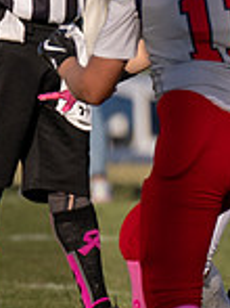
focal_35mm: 1764
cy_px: 135
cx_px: 575
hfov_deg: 0.8
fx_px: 15650
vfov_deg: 1.1
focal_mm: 200
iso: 100
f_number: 2.8
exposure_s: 1/4000
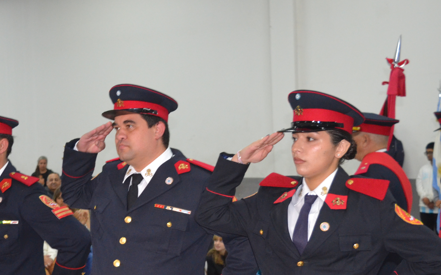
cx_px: 160
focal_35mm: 66
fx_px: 793
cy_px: 170
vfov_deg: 19.7
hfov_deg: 30.9
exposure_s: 1/60
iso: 1400
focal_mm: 24
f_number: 4
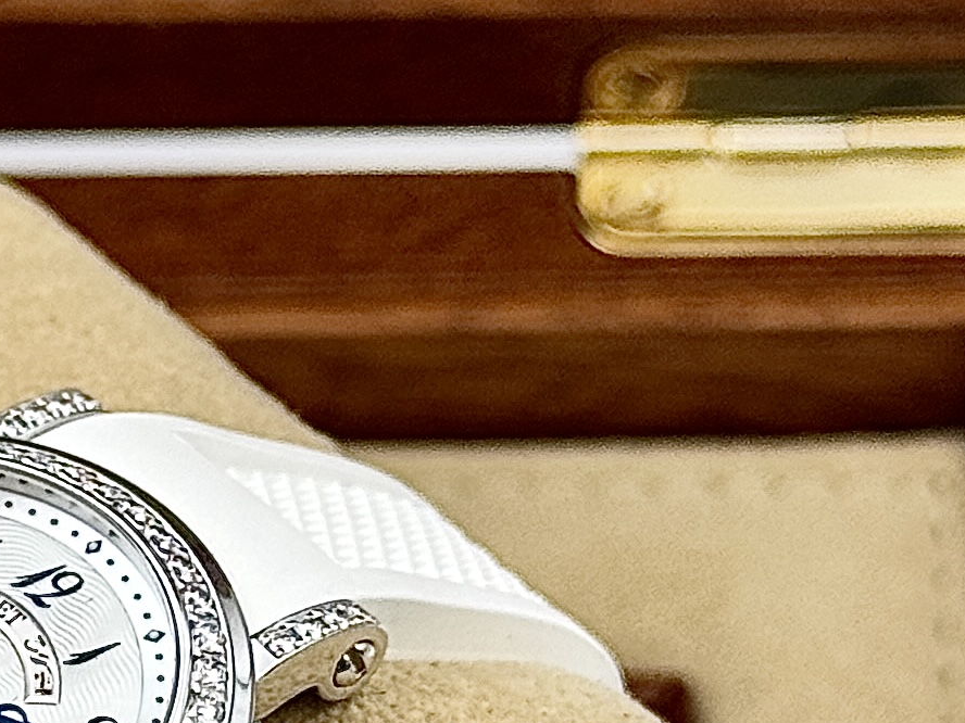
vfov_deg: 12.1
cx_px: -90
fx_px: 3345
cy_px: 800
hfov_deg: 16.0
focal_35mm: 120
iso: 50
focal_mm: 6.76
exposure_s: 1/121
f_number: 1.78
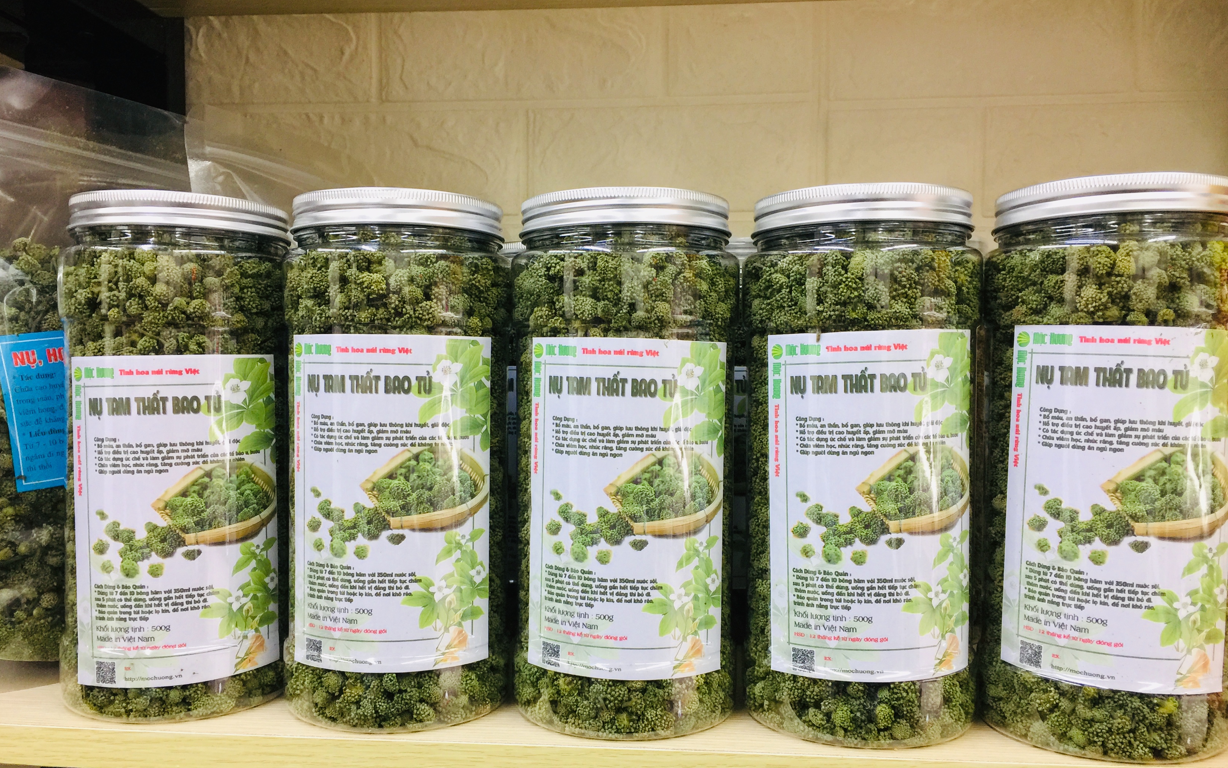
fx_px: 1037
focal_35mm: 31
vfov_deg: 40.5
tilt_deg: -2.4
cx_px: 610
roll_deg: -1.2
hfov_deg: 61.2
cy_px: 435
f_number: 2.2
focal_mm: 4.15
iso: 64
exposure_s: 1/17
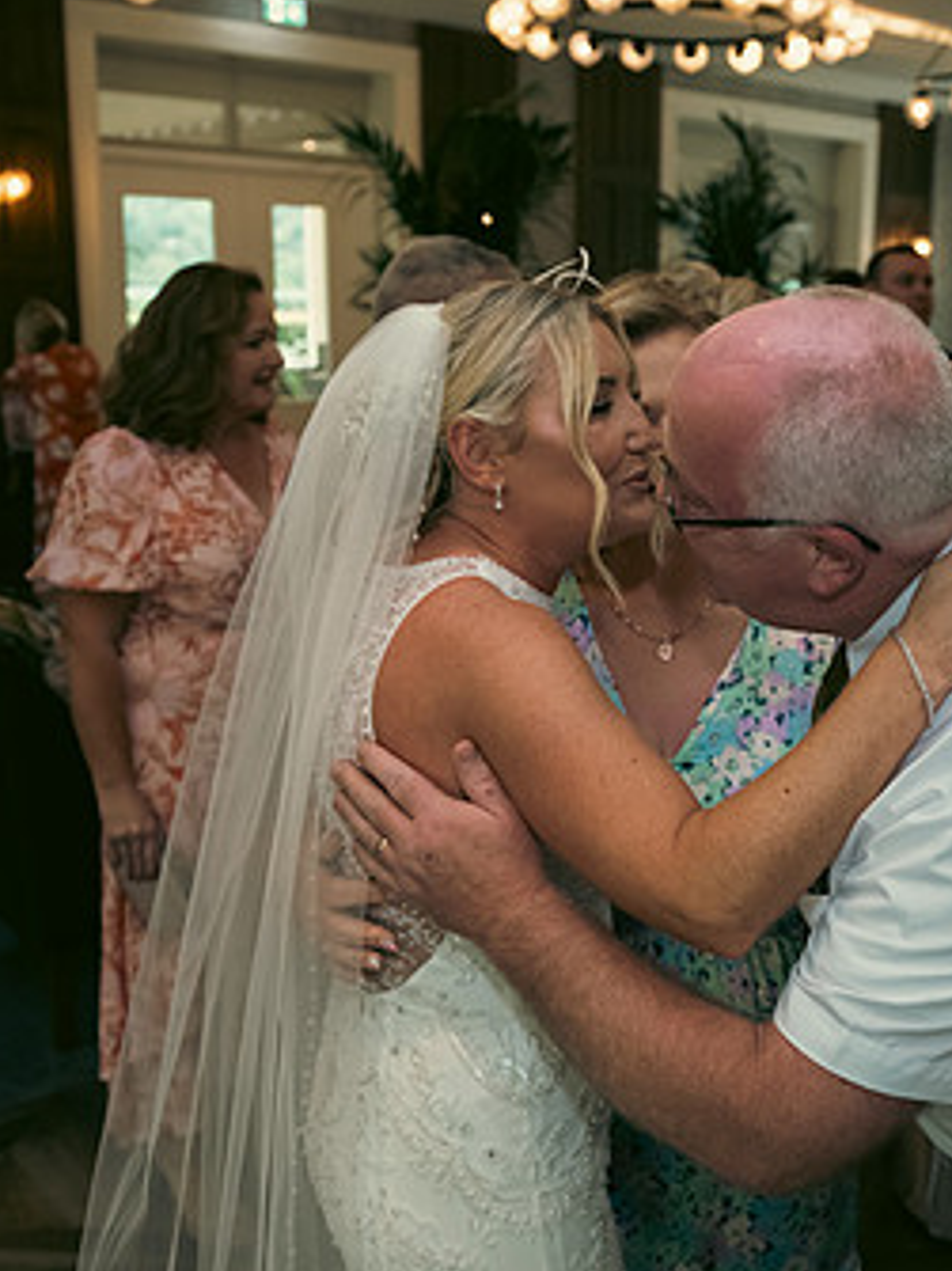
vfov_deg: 46.8
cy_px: 643
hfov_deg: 34.9
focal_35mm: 40
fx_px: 1468
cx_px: 755
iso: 800
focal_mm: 24
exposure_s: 1/160
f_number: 3.5
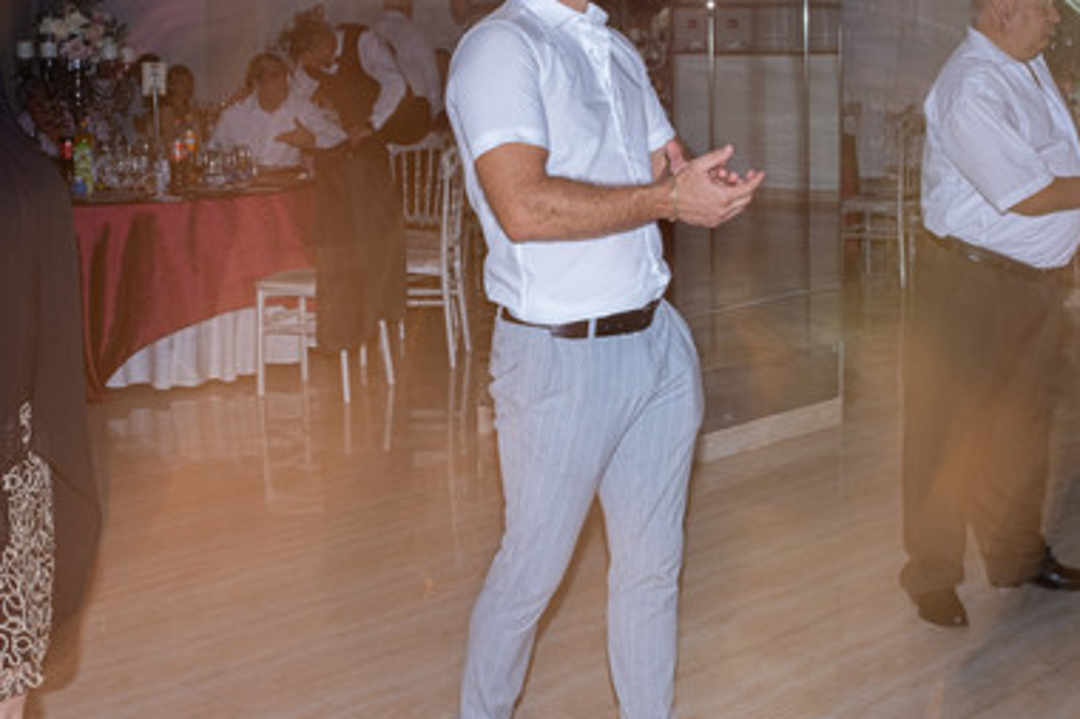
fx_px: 1769
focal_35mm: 59
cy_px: 220
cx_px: 560
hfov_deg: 33.9
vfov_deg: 22.8
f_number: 7.1
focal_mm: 23
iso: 200
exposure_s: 1/2
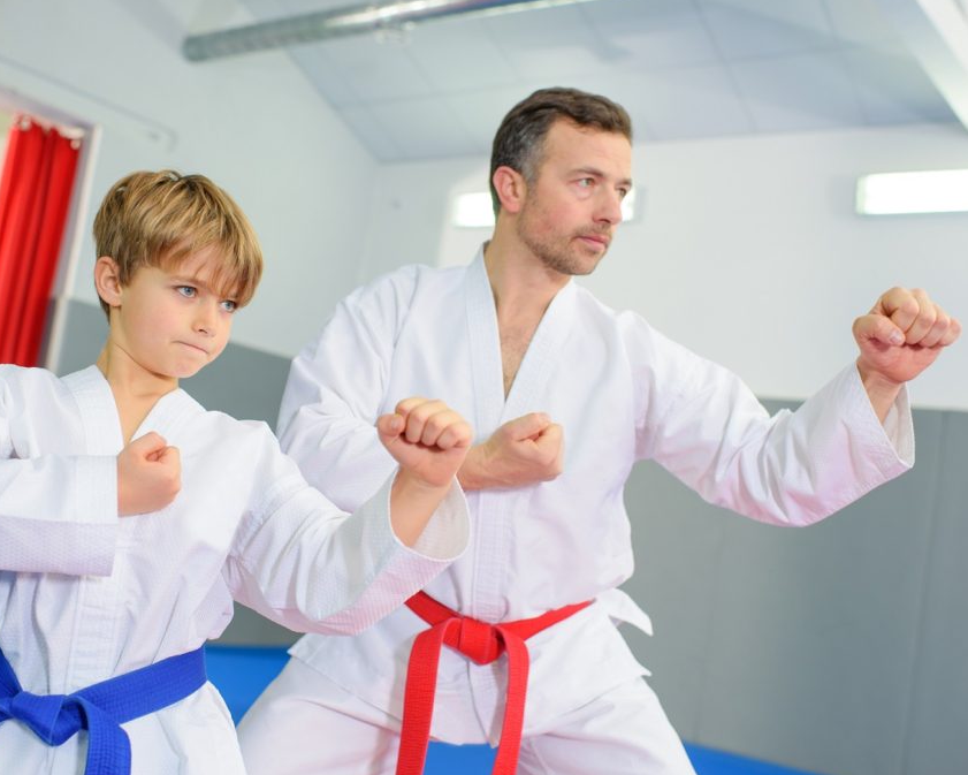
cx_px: 447
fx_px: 1146
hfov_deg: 45.8
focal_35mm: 40
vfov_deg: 37.3
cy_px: 386
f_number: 3.2
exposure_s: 1/125
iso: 320
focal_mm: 35
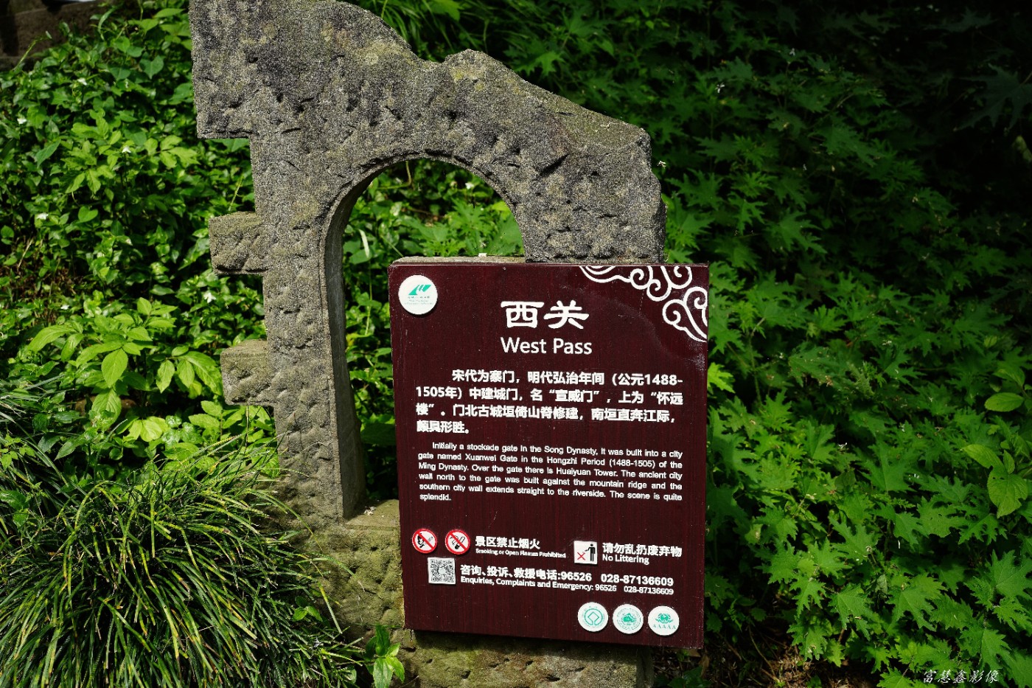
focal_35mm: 38
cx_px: 516
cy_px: 344
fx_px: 1089
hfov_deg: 50.7
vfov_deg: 35.0
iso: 100
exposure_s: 1/125
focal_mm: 38
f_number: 5
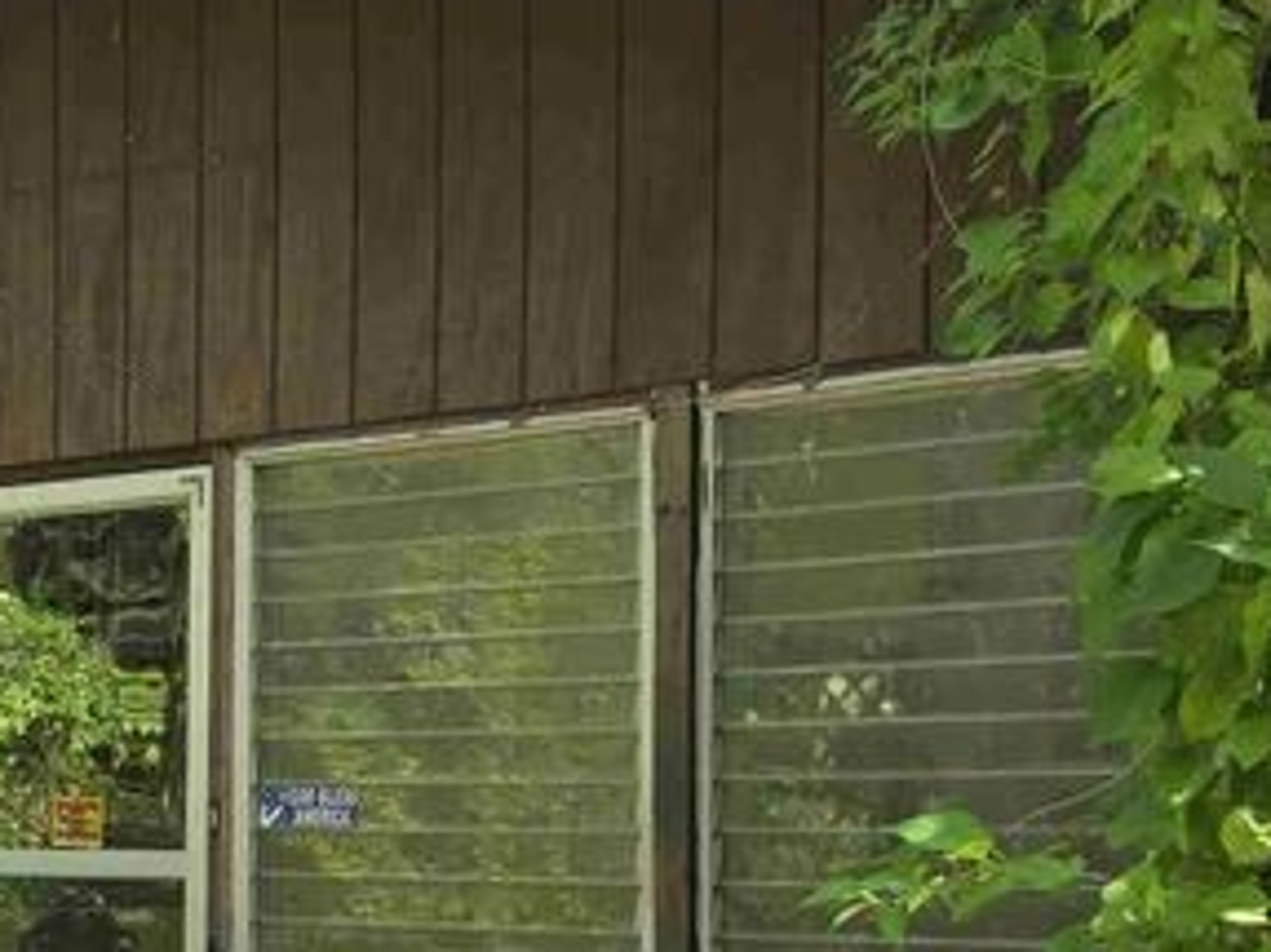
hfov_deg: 23.5
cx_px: 261
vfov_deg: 17.8
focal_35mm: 82
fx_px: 3010
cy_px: 744
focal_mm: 6.3
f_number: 1.7
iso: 64
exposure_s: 1/359
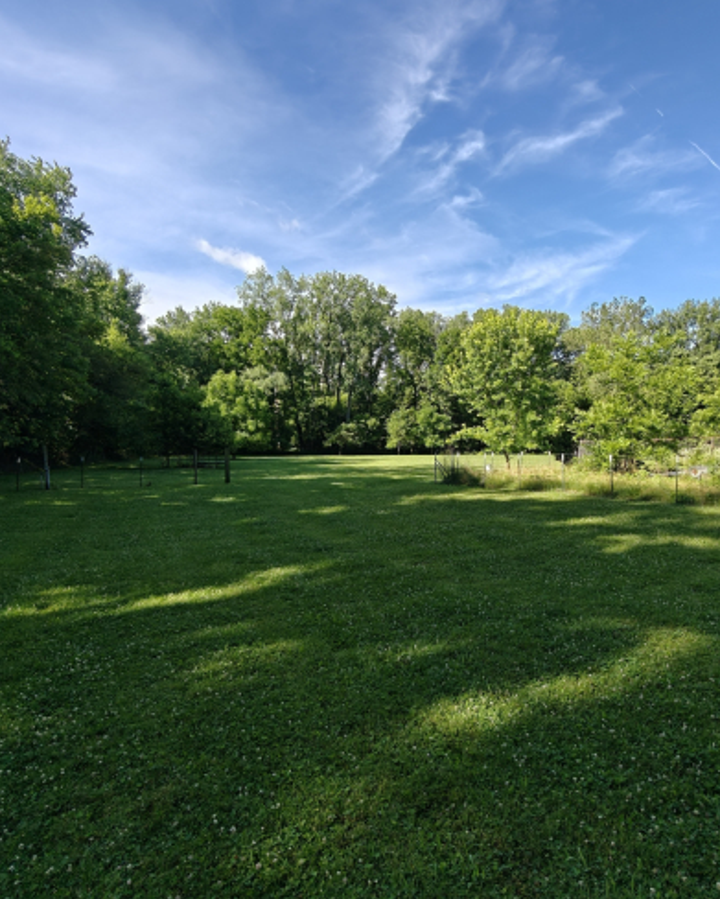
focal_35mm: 20
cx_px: 413
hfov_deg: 67.8
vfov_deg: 80.3
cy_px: 451
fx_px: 532
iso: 50
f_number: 2
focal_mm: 2.3
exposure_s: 1/521
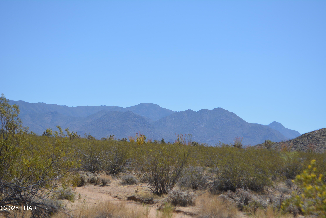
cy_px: 109
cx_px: 163
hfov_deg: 24.6
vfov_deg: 16.6
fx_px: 748
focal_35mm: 82
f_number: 7.1
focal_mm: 55
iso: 400
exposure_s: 1/2000
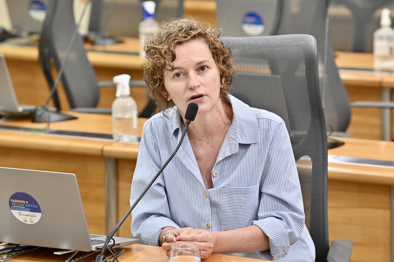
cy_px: 131
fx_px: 2025
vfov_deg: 7.4
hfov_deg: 11.1
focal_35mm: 185
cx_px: 197
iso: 5000
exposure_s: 1/250
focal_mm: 185
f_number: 5
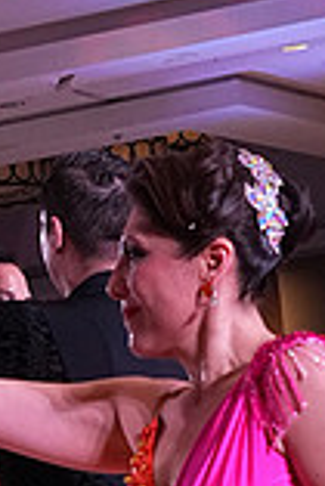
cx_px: -70
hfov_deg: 5.8
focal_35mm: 237
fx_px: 3202
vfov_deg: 8.4
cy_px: 777
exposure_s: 1/400
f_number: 5.6
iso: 3200
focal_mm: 43
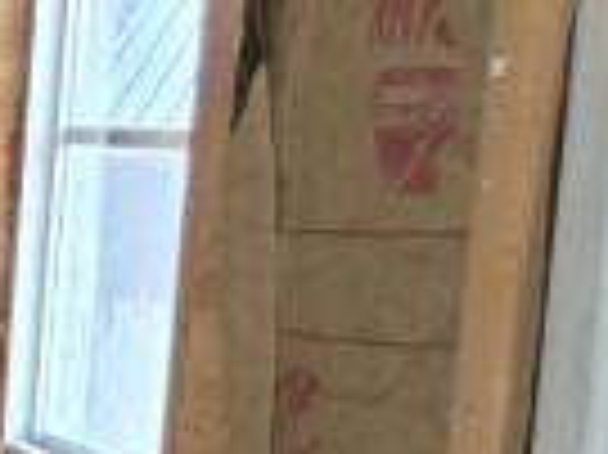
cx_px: -1608
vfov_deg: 8.4
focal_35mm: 175
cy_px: 575
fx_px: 3071
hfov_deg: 8.2
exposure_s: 1/180
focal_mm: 5.4
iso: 100
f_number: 1.8
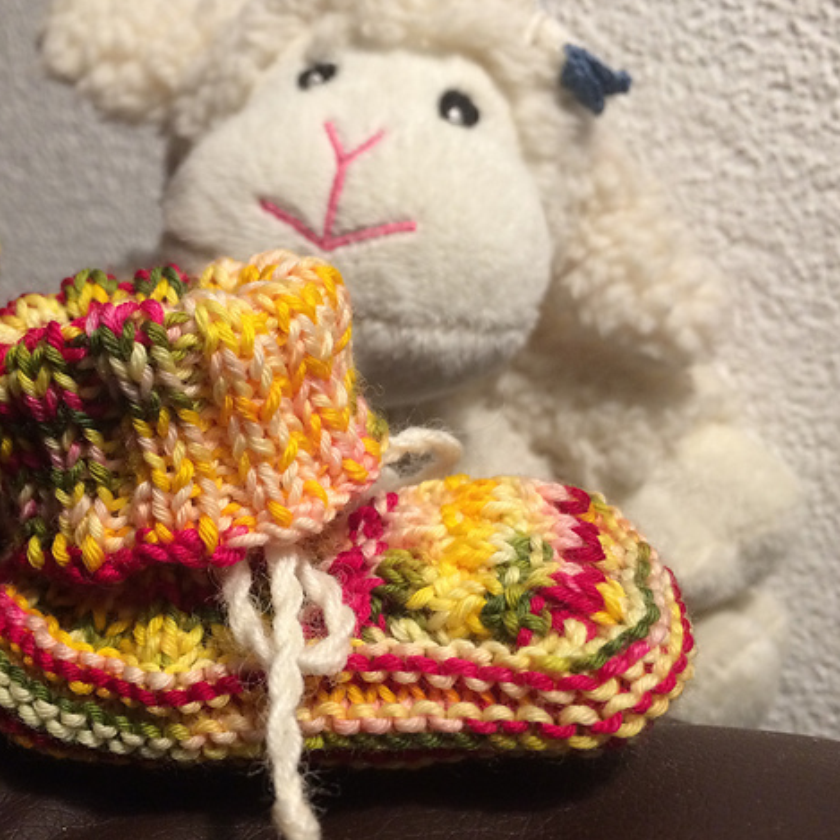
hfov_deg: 46.7
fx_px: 961
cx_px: 303
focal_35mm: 35
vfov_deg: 47.2
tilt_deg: -17.7
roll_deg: -2.5
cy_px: 424
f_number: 2.2
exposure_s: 1/33
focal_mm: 4.15
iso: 250
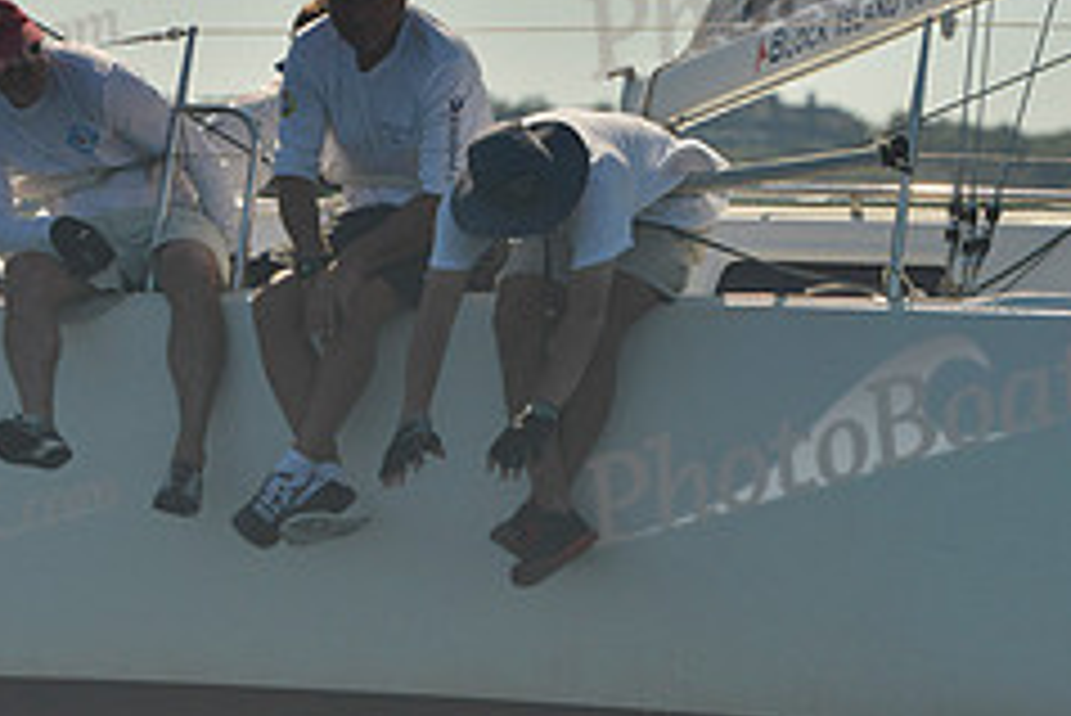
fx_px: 10895
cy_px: 259
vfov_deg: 3.8
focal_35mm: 366
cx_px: 356
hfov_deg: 5.6
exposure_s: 1/2500
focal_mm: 150
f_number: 5.6
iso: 400
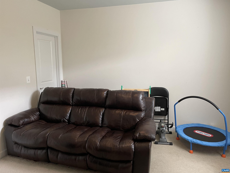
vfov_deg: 53.1
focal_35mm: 26
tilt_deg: -7.0
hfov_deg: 67.3
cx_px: 115
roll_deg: -1.0
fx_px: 173
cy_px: 86
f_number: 1.6
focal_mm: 5.1
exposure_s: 1/60
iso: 250
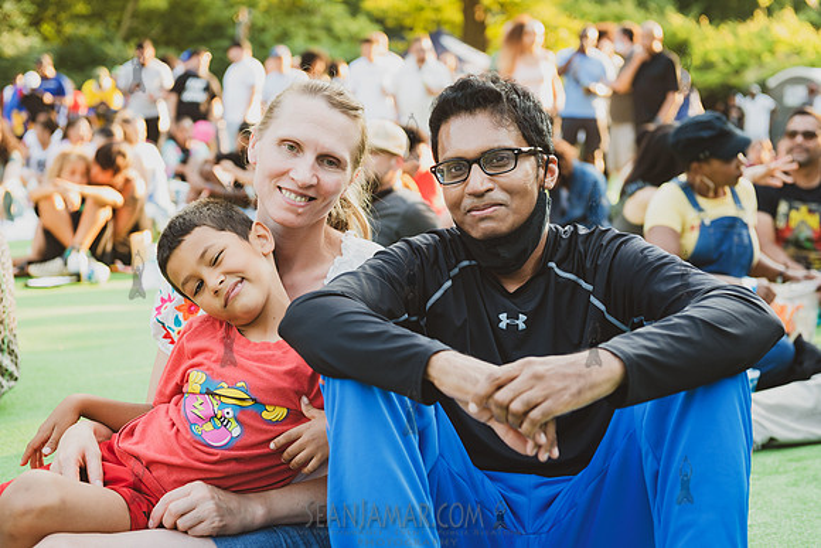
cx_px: 410
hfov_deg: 35.6
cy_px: 274
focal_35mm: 56
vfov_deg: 24.2
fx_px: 1277
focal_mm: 56
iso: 200
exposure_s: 1/60
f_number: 4
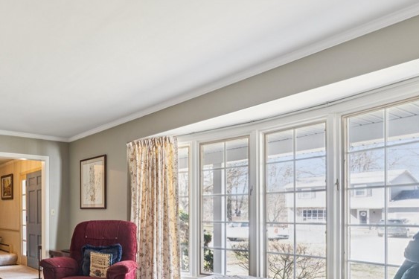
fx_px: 314
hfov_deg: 58.3
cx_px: 47
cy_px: 214
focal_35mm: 27
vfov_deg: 46.0
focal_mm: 14
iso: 200
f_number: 5.6
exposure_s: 1/6
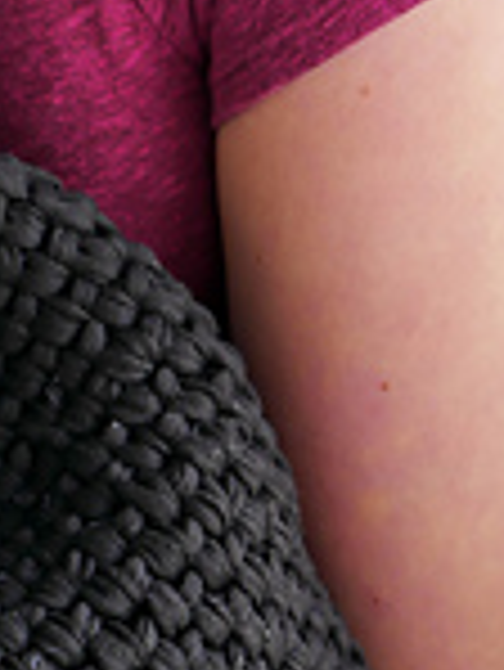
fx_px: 3257
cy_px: 513
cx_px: -160
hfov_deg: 8.7
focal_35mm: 168
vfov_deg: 11.7
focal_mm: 25
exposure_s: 1/125
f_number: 2.5
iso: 250
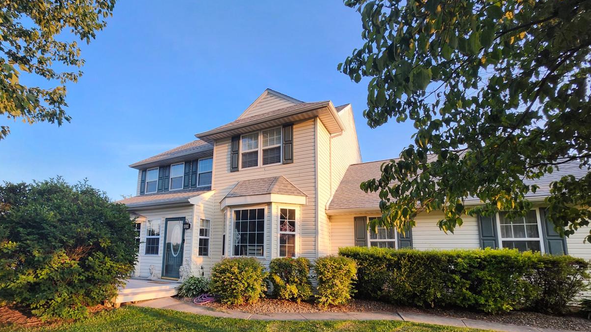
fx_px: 266
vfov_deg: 63.0
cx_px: 256
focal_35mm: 17
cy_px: 208
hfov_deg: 95.4
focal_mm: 1.74
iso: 40
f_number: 2.2
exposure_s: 1/212
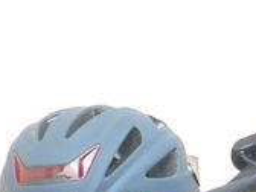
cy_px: 518
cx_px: 670
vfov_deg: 6.3
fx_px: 1627
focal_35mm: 220
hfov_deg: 8.1
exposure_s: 1/200
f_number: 2.8
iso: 100
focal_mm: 6.1
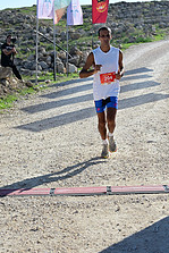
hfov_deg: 15.0
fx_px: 640
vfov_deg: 22.2
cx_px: 53
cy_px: 78
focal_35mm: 91
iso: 160
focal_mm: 45
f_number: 3.5
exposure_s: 1/2000
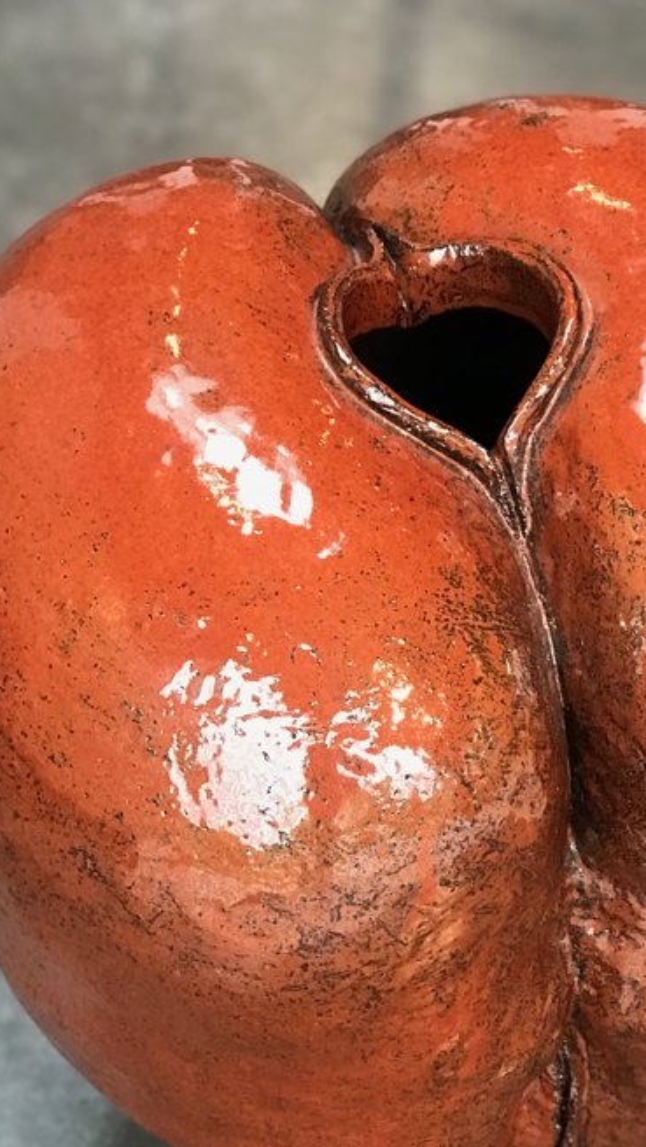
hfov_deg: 13.3
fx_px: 2768
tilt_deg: -48.8
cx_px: 466
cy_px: 671
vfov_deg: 23.4
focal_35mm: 91
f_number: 2.8
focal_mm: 6.6
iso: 200
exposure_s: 1/50
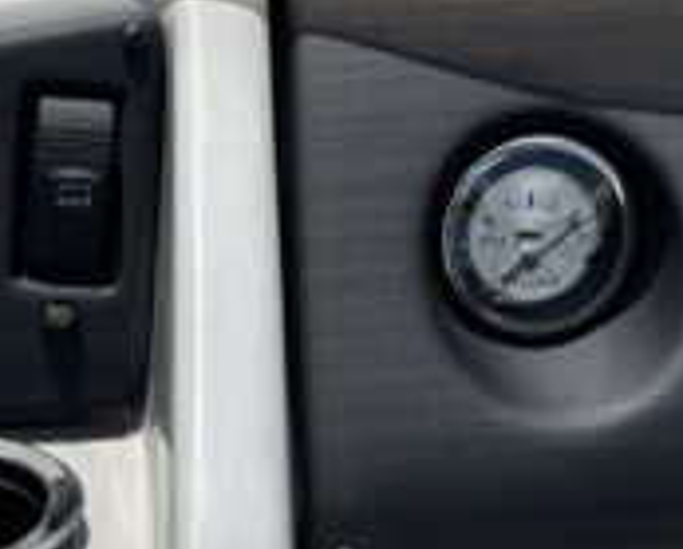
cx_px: 6
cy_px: 774
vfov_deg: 9.7
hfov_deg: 12.2
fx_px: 3159
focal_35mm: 156
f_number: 1.6
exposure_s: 1/4854
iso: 32
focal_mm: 5.96
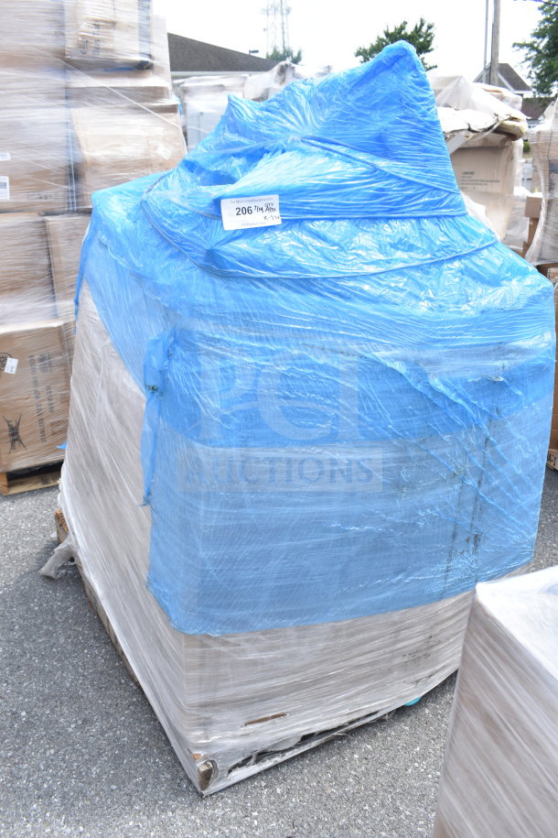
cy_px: 419
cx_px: 279
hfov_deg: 43.6
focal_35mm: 30
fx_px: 697
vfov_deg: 61.9
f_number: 7.1
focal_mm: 20
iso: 200
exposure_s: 1/200
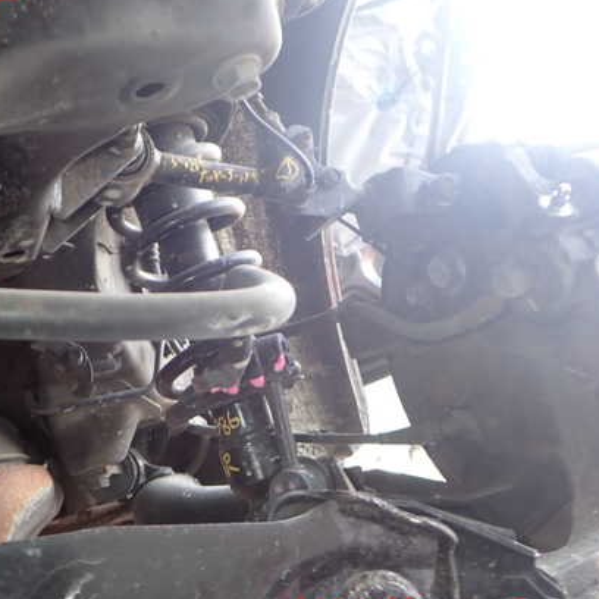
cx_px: 189
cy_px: 301
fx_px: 764
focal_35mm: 39
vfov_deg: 42.8
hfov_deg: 42.1
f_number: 2.3
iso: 200
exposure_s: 1/60
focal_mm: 5.4
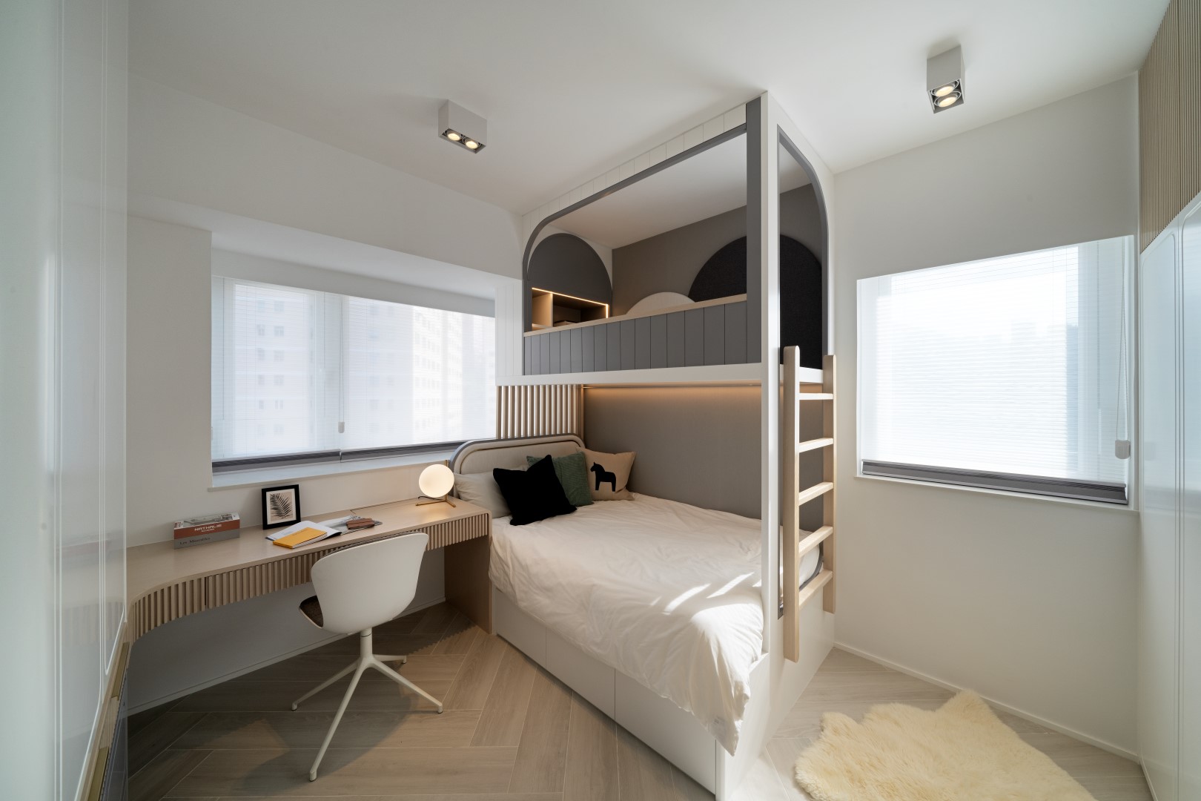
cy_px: 400
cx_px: 600
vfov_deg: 90.0
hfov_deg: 112.6
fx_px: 400
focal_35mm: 12
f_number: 13
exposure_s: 1/80
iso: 200
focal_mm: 12
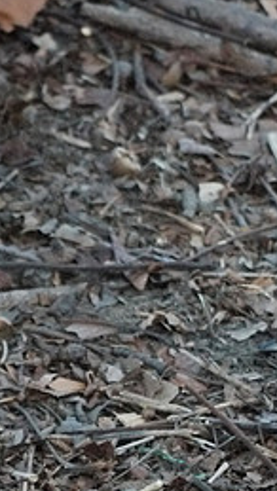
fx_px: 12737
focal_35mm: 977
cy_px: 355
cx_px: 315
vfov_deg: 2.2
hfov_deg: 1.2
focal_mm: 200
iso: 1600
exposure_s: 1/200
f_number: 5.6
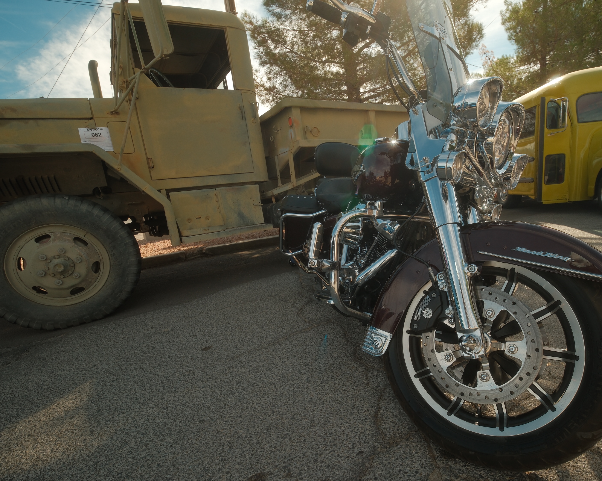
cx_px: 349
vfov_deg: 73.6
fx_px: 321
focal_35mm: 18
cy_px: 265
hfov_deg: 85.7
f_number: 5.6
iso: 125
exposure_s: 1/220
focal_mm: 9
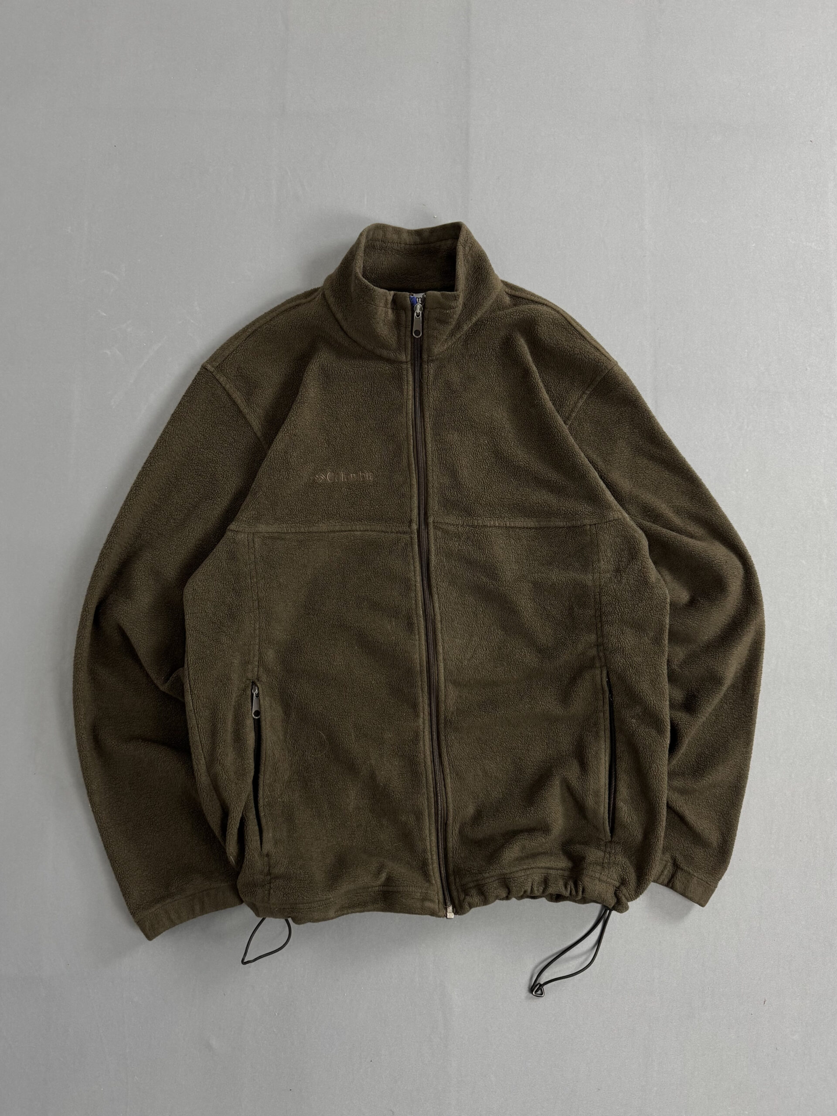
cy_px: 558
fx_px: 774
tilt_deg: -84.7
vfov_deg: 71.6
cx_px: 418
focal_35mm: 24
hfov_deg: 56.8
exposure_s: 1/60
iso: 200
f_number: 1.78
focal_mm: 6.76
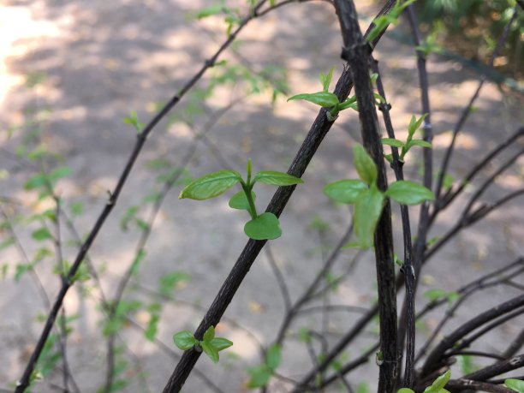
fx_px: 439
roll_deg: +1.6
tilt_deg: -40.1
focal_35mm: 29
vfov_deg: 48.2
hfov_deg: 61.7
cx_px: 262
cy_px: 196
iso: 25
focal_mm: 4.15
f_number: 2.2
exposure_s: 1/144
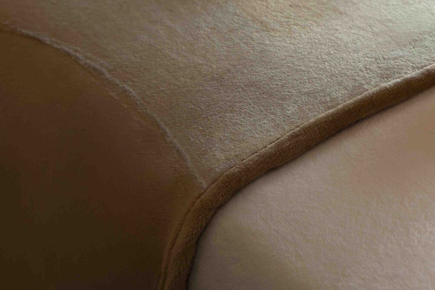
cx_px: 495
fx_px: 2127
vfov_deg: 7.7
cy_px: -74
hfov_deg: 11.5
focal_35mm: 176
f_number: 5
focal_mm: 70
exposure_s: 1/200
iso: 1000
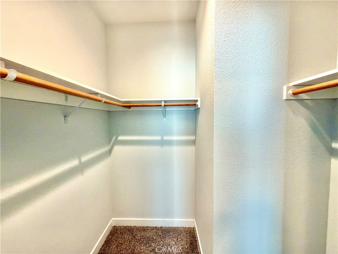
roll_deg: +0.8
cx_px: 169
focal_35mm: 14
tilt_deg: -3.6
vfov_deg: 85.7
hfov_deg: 102.1
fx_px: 137
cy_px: 127
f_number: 2.2
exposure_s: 1/94
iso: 320
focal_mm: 2.22
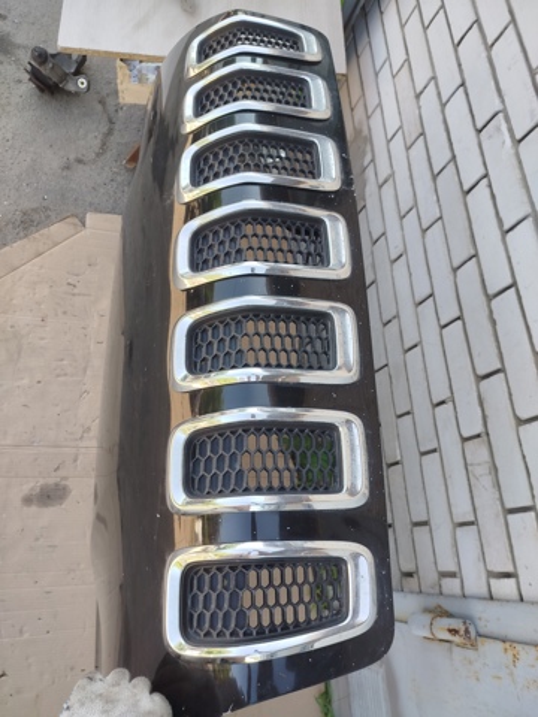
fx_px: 497
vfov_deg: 71.6
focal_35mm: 24
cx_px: 269
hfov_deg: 56.8
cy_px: 358
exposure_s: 1/108
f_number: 1.7
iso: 50
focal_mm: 5.31
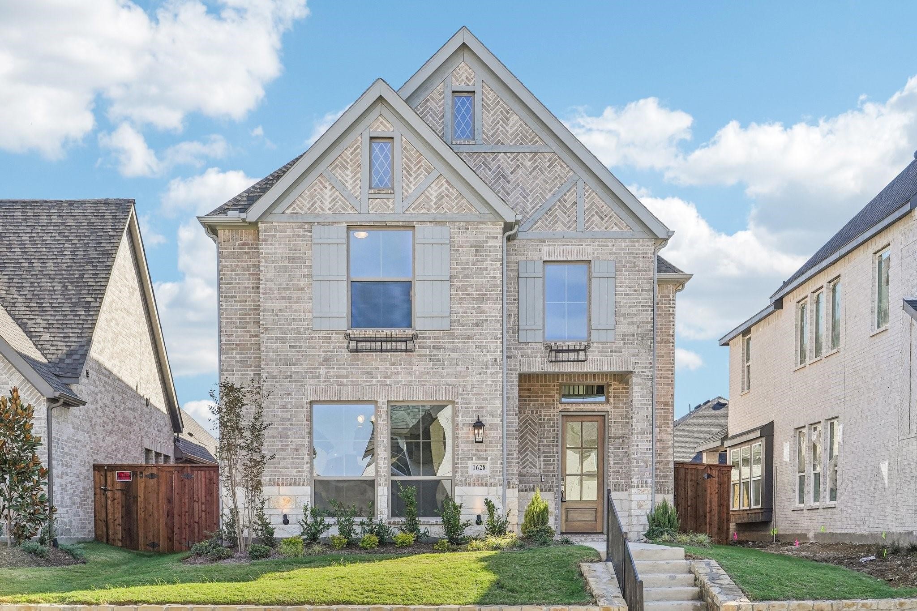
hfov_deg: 42.7
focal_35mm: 46
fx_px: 1172
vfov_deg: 29.2
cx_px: 458
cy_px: 306
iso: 400
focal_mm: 31
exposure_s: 1/500
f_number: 9
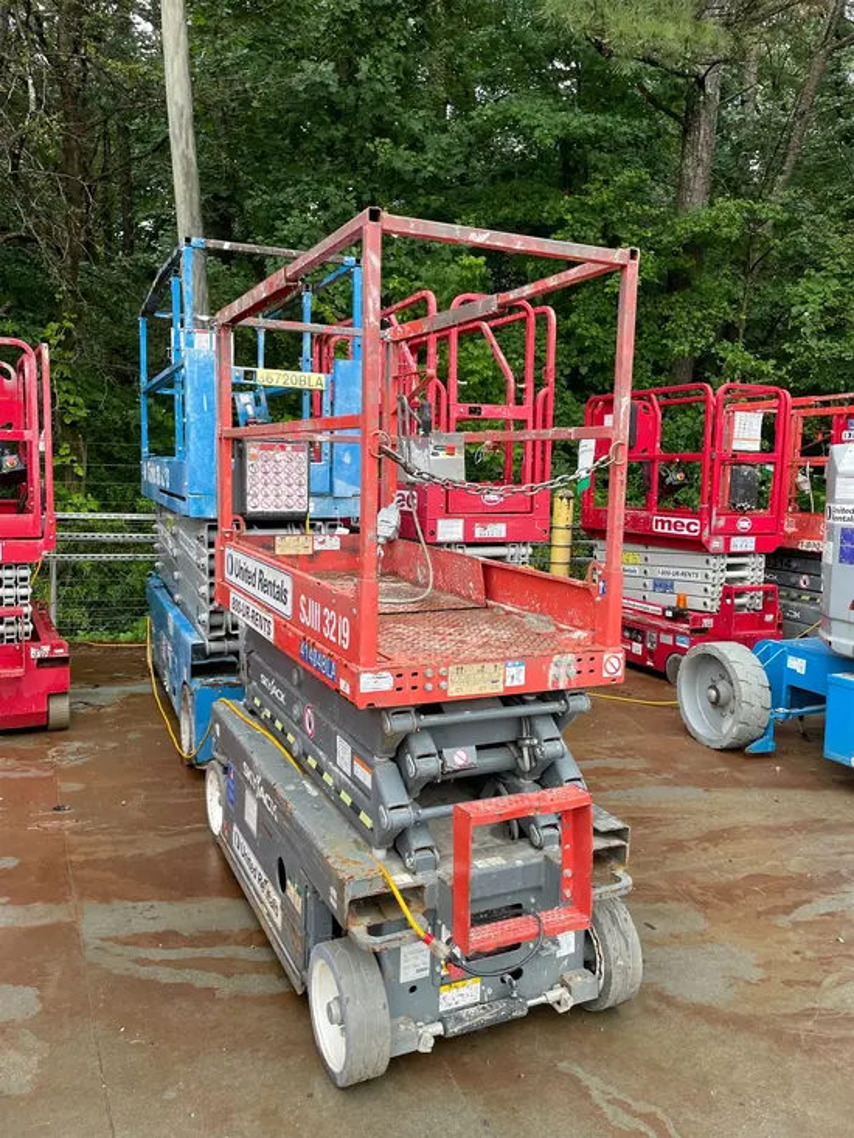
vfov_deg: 67.3
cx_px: 427
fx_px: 855
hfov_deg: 53.1
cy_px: 569
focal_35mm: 26
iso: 125
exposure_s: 1/65
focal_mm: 4.2
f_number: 1.6
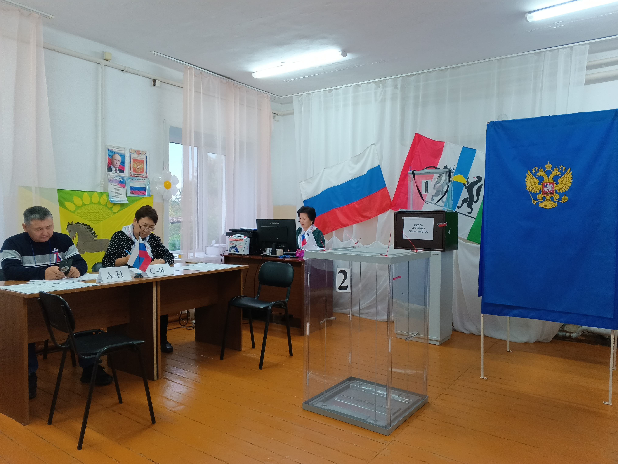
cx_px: 309
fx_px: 428
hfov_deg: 71.6
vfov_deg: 56.8
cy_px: 232
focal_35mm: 24
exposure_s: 1/33.3
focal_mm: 4.09
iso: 328
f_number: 1.6
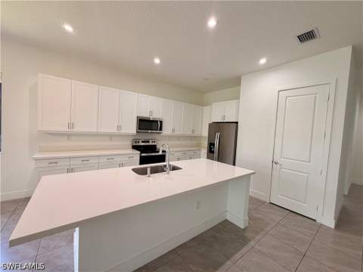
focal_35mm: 14
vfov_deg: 85.7
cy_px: 136
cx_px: 182
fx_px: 147
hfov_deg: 102.1
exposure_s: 1/120
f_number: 2.2
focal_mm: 2.22
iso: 250
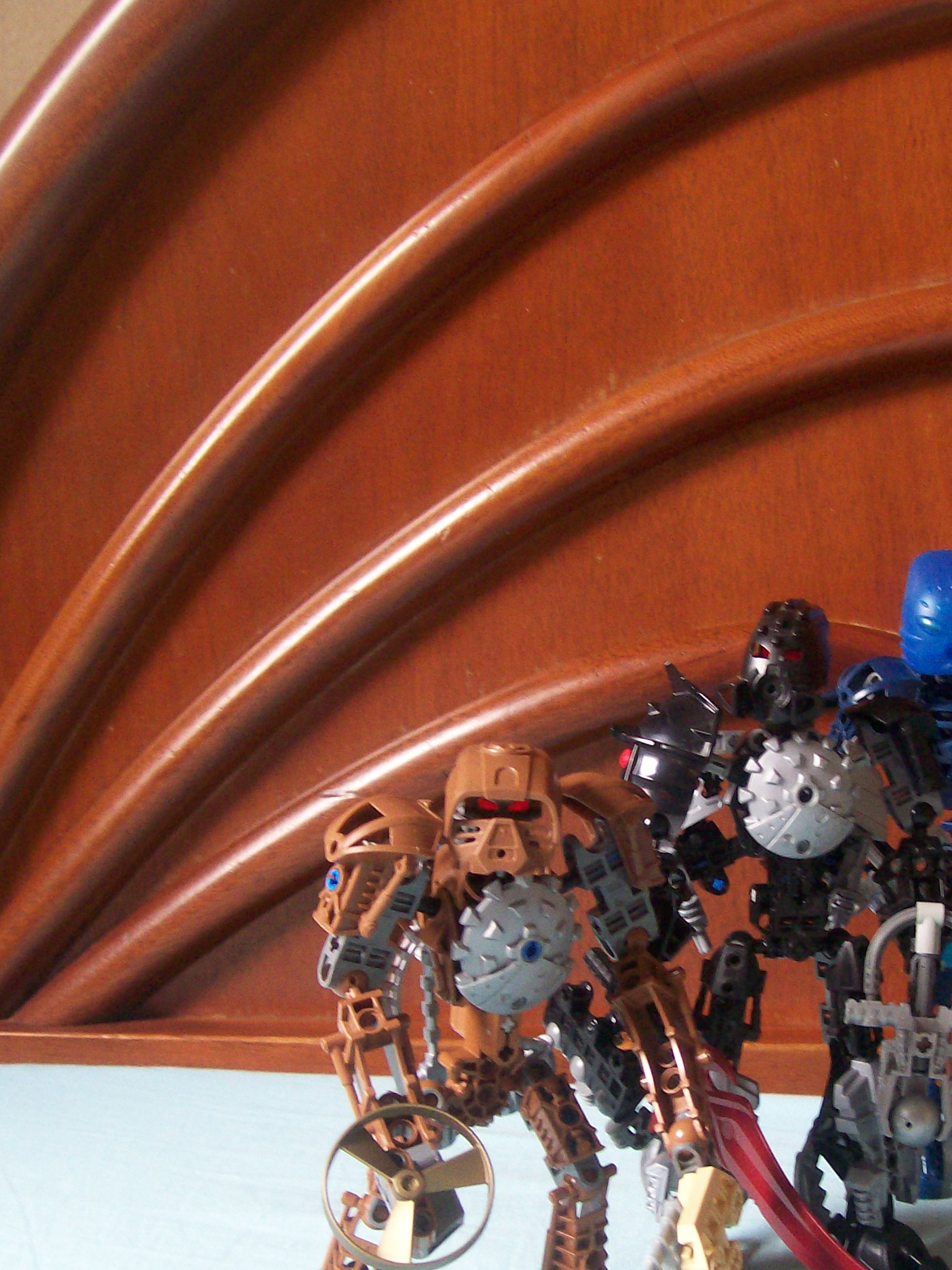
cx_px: 637
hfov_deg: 28.9
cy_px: 790
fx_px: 1833
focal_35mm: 50
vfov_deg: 38.0
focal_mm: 6
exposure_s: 1/32
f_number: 2.7
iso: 153
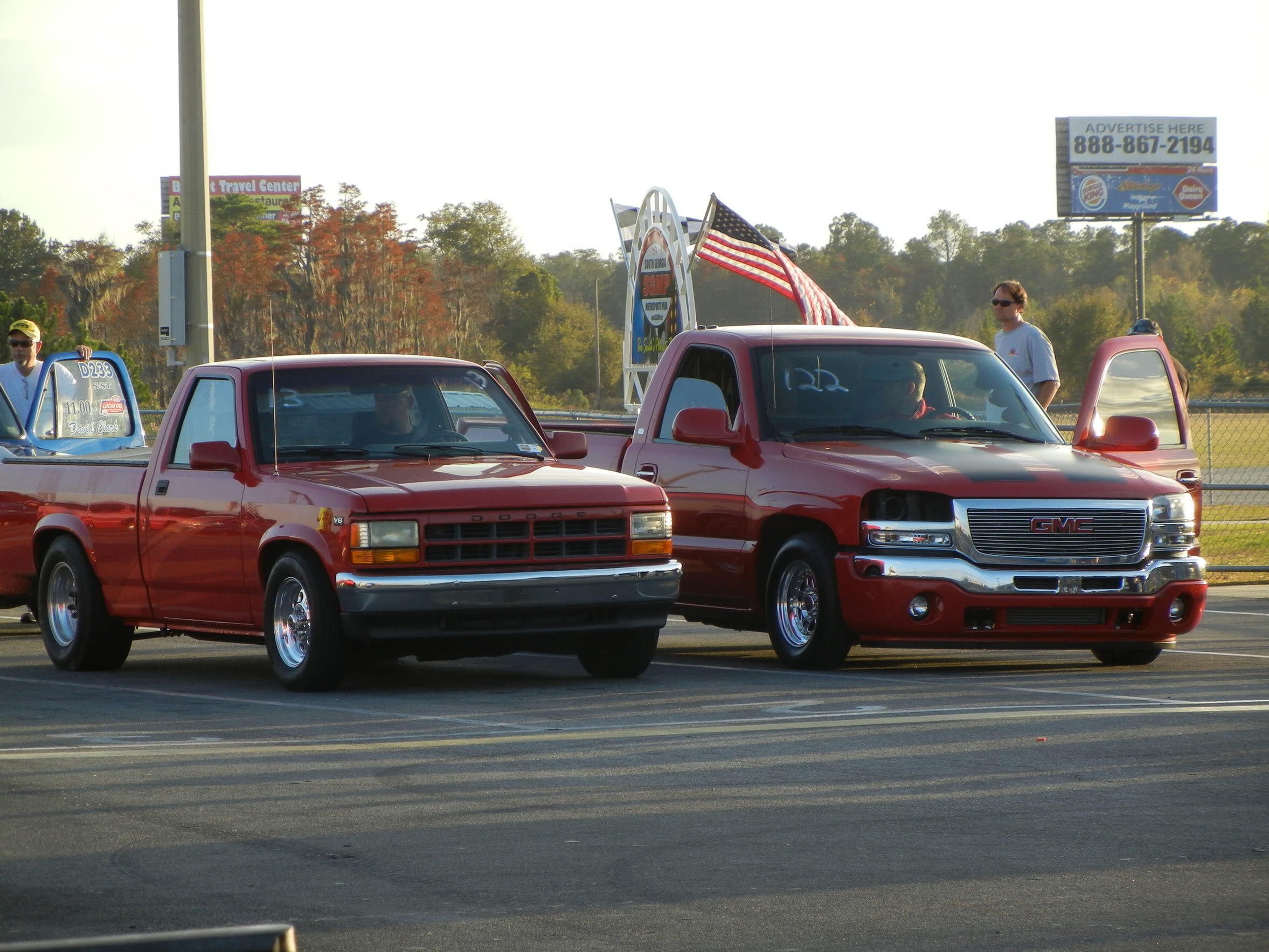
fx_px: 7331
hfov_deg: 9.9
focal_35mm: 200
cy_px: 476
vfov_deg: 7.4
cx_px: 634
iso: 160
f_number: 4.7
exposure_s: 1/238
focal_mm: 36
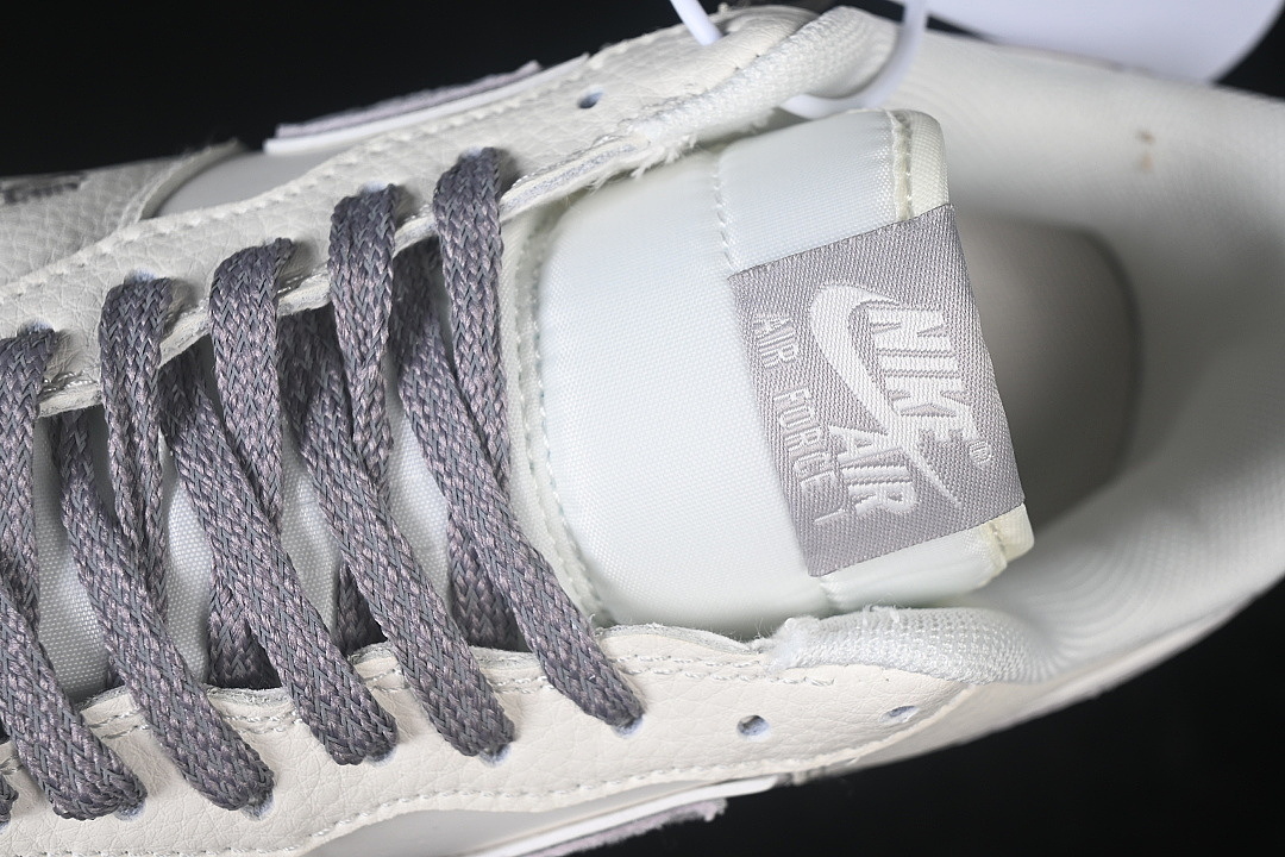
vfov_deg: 18.2
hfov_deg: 27.0
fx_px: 2677
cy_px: 428
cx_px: 642
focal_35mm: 75
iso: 160
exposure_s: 1/80
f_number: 7.1
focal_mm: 50
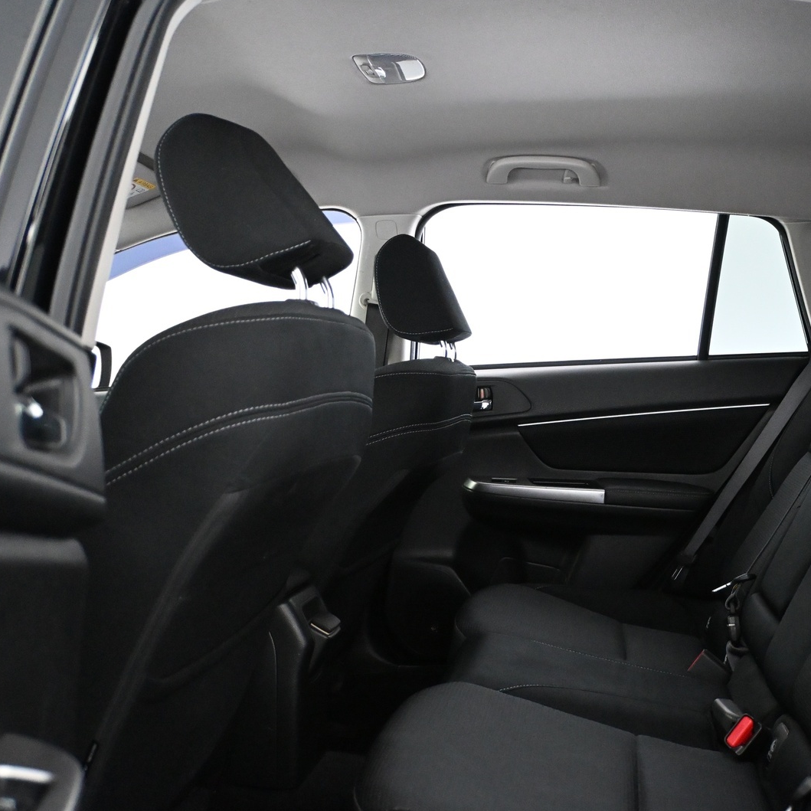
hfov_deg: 42.1
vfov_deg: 42.8
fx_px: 1034
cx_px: 561
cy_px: 412
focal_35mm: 39
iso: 5600
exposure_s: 1/60
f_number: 3.8
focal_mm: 20
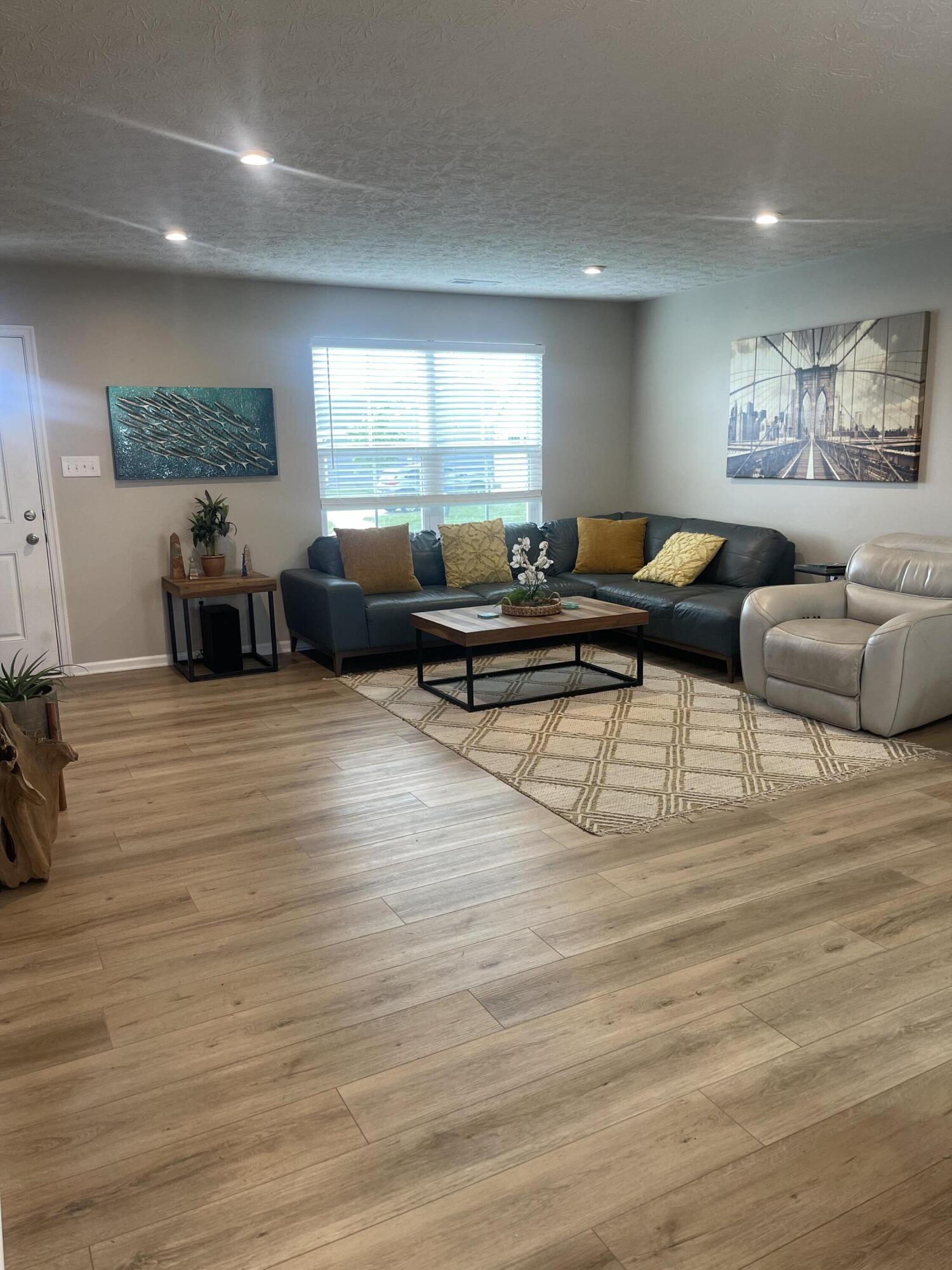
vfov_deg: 69.4
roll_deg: +1.2
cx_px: 476
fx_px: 917
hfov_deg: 54.9
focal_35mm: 25
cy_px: 635
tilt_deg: -11.3
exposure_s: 1/120
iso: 125
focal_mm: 5.1
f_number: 1.6
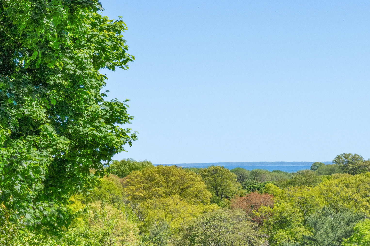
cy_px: 160
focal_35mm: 151
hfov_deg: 13.6
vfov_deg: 9.1
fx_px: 1551
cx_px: 248
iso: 250
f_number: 11
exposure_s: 1/200
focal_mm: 50
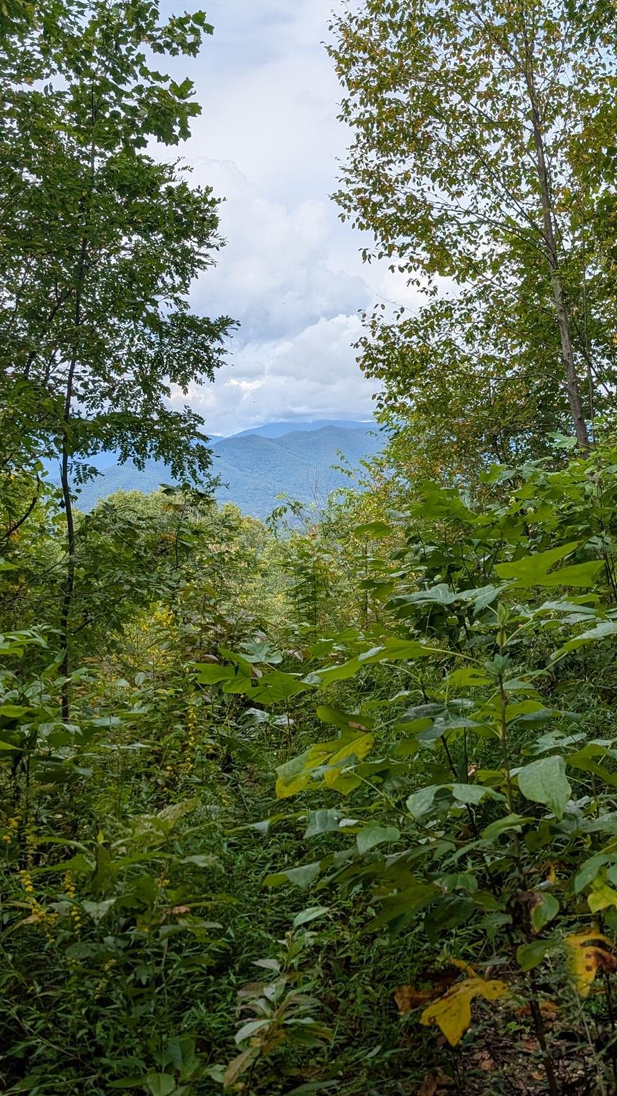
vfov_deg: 56.6
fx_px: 1018
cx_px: 475
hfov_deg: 32.9
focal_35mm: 35
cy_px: 549
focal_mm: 6.9
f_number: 1.68
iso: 22
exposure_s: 1/1151
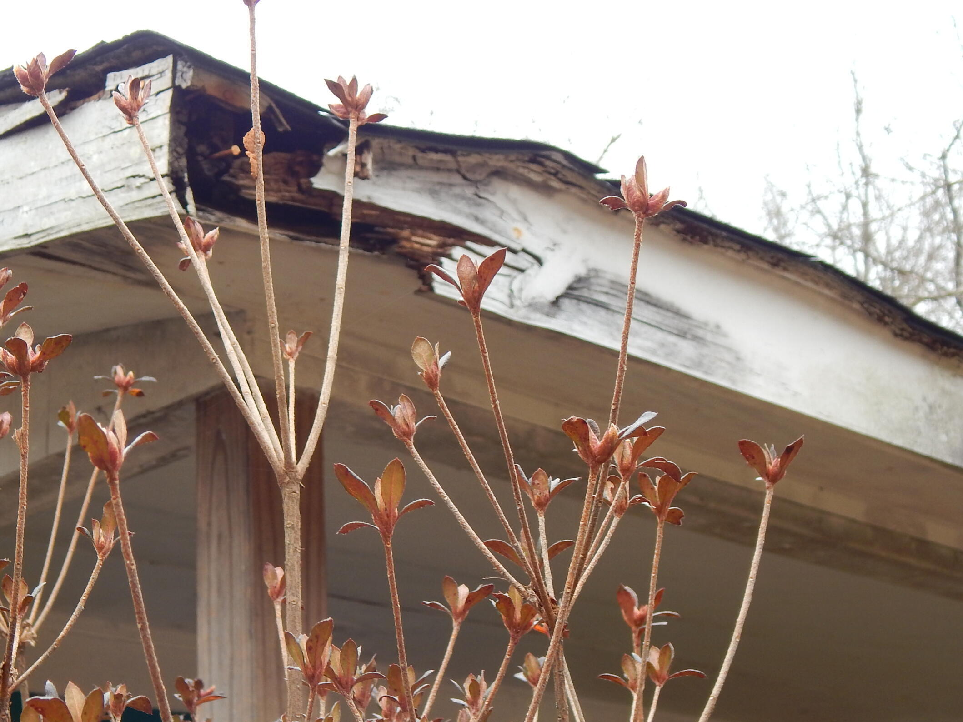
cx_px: 282
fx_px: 1892
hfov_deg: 28.3
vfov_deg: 21.5
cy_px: 493
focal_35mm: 68
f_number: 3.7
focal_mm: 8.6
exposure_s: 1/100
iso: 125
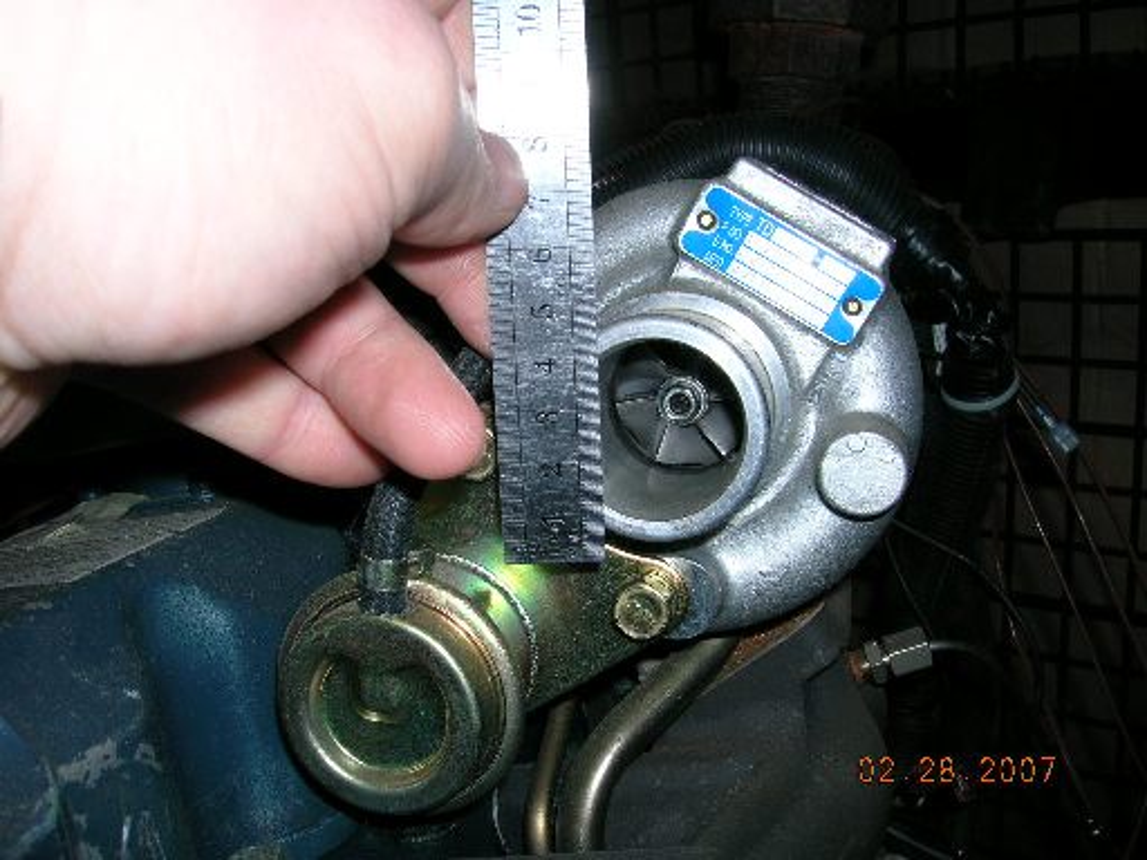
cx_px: 574
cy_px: 430
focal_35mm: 34
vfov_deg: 41.8
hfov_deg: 54.0
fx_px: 1127
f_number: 4.9
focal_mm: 5.7
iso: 50
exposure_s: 1/60.1
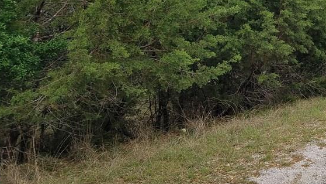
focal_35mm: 52
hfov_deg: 37.3
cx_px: 292
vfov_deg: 22.0
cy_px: -12
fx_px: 450
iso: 50
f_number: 1.7
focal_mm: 4.2
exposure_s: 1/1272
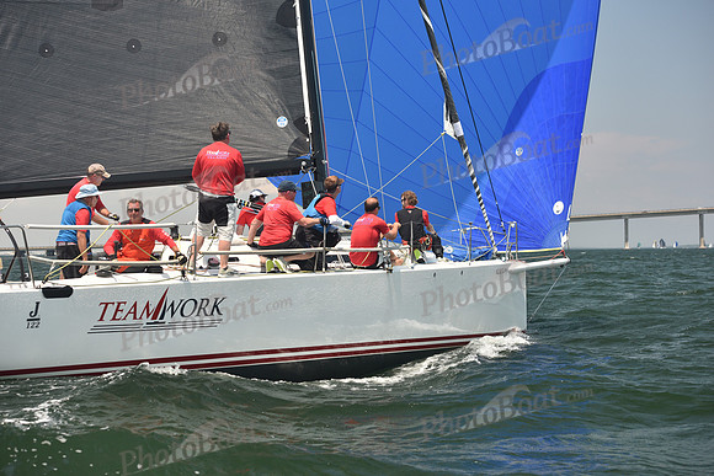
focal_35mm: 70
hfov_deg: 28.8
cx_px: 357
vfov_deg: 19.5
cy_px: 238
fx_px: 1389
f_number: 5
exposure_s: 1/640
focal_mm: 70
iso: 250
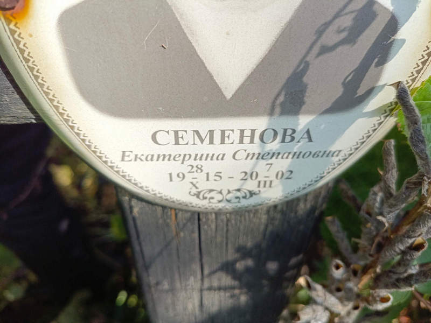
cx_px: 216
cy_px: 162
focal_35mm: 25
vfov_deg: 54.9
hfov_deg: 69.4
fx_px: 311
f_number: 1.69
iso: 119
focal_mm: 4.76
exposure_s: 1/612
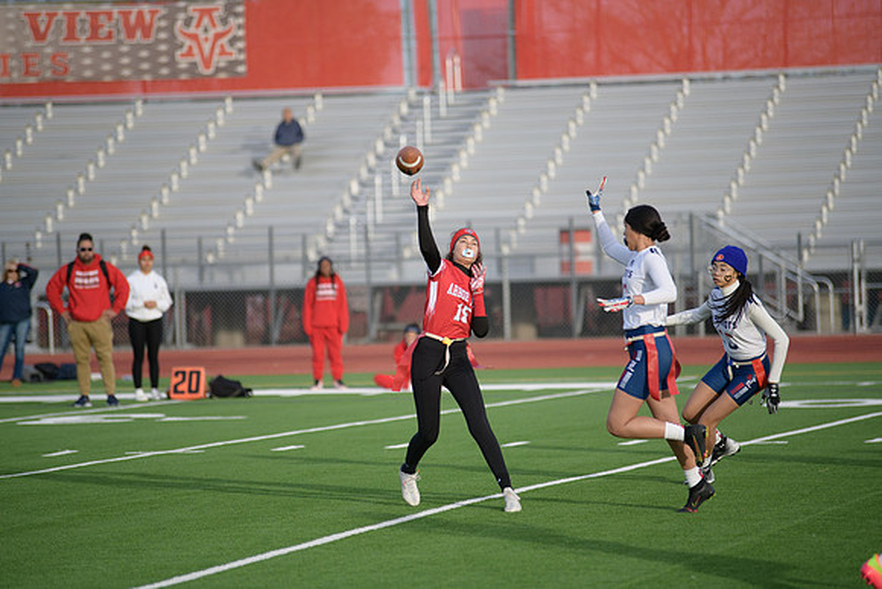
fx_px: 4901
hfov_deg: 10.3
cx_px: 441
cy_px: 294
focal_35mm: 200
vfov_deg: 6.9
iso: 640
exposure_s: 1/4000
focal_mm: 200
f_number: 2.8
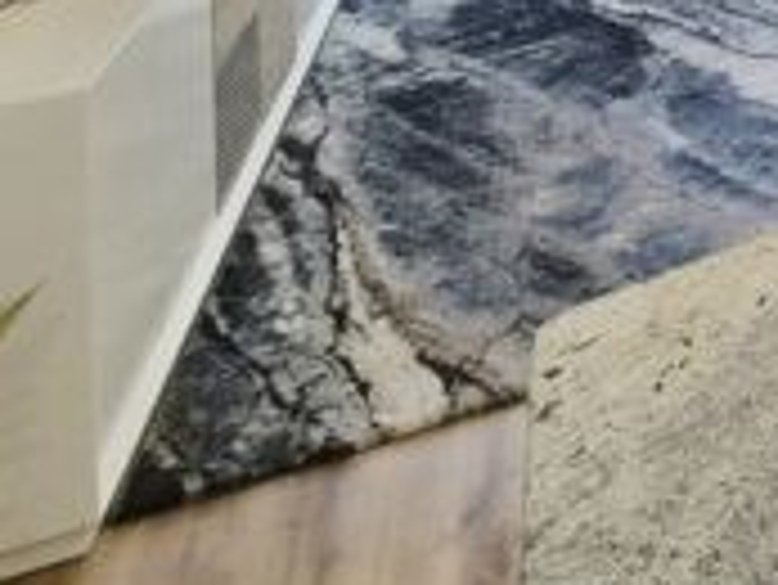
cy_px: -544
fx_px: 1192
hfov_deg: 24.5
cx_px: 1261
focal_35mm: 53
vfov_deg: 18.9
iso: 80
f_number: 2.2
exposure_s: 1/100
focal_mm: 2.2
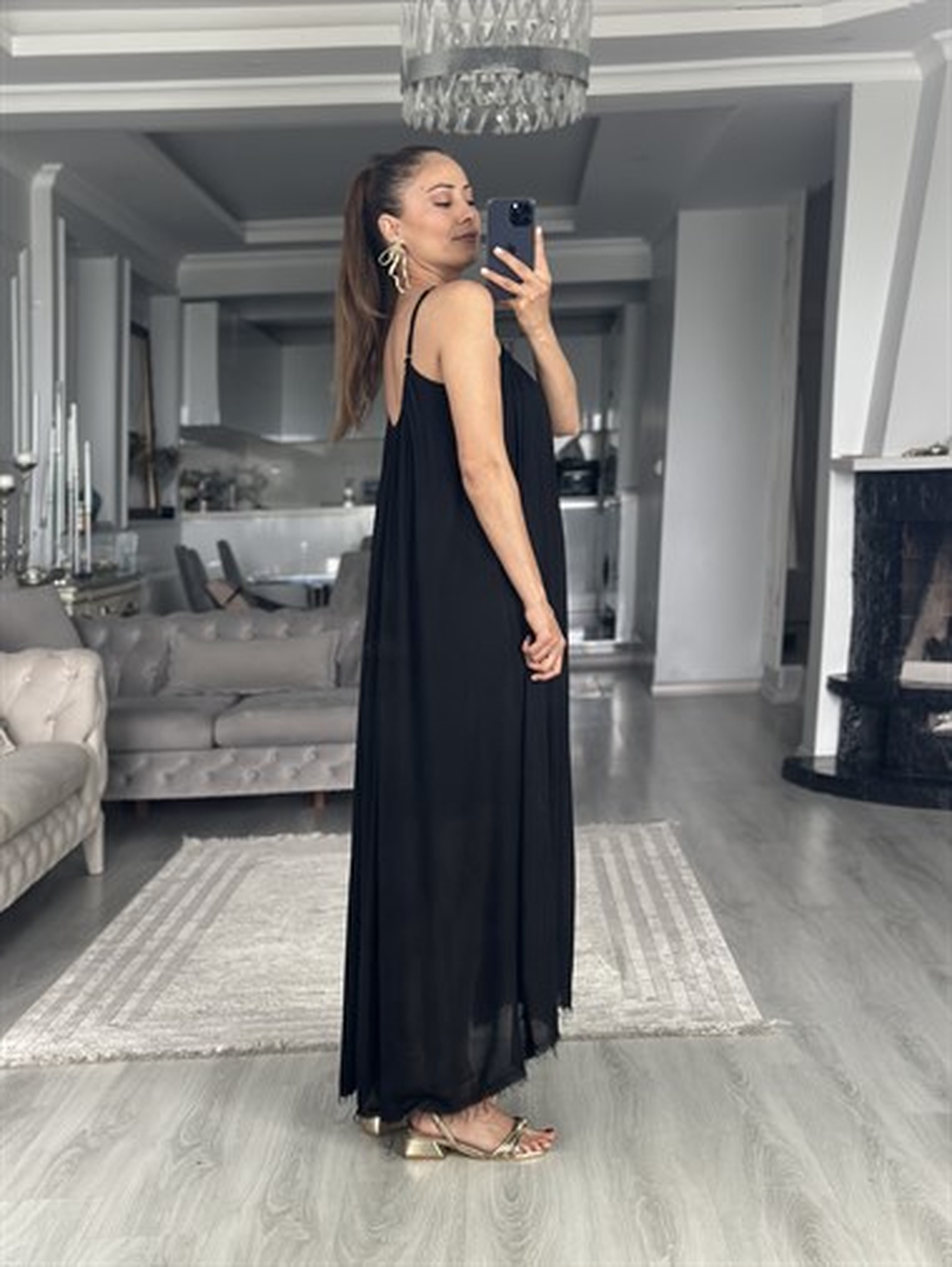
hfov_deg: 30.3
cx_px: 476
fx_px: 1759
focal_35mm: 48
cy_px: 634
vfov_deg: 39.6
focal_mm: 6.86
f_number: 1.78
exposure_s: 1/60
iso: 160
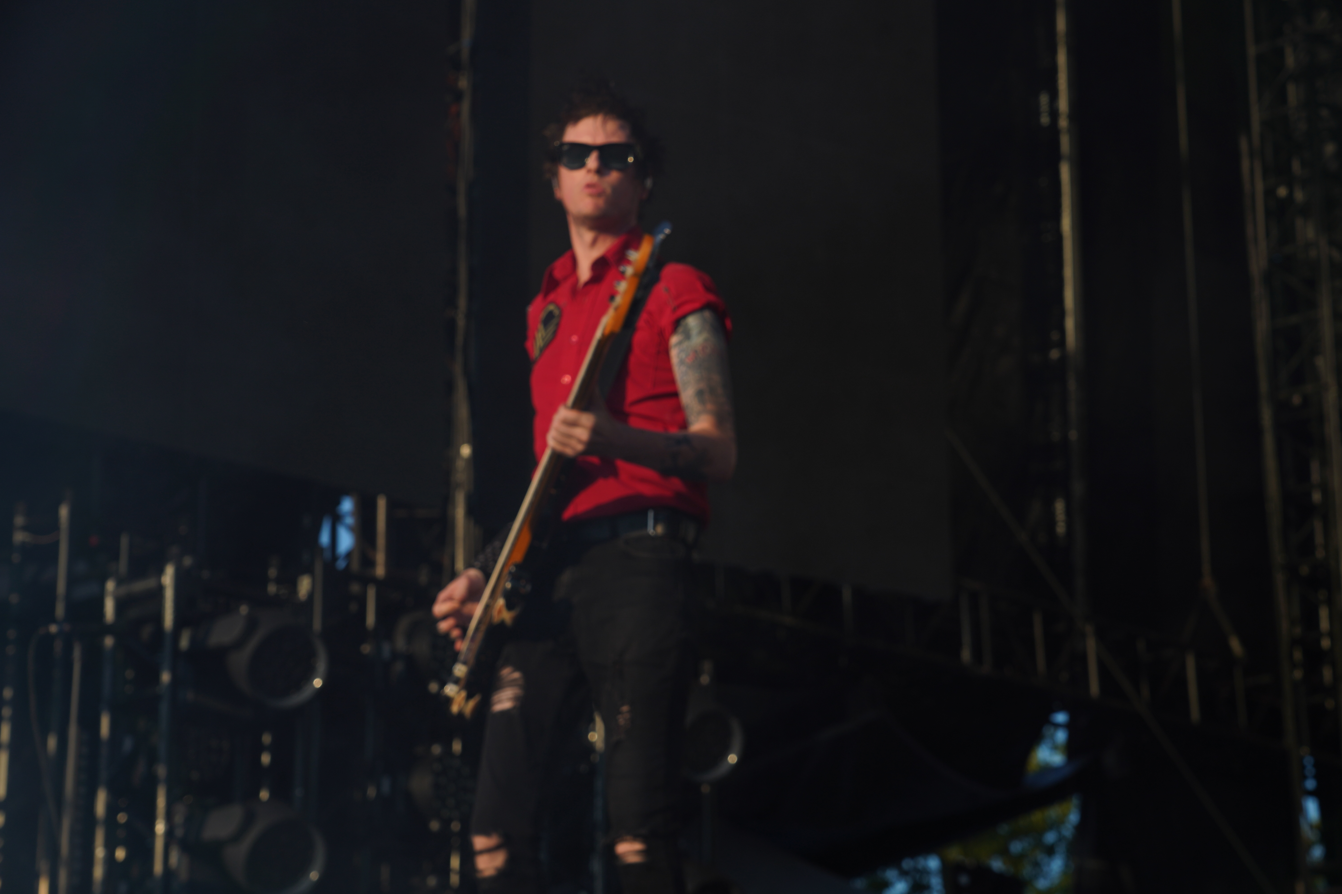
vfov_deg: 16.5
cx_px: 671
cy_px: 447
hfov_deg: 24.5
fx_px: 3094
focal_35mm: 83
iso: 100
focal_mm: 83
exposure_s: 1/250
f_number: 8
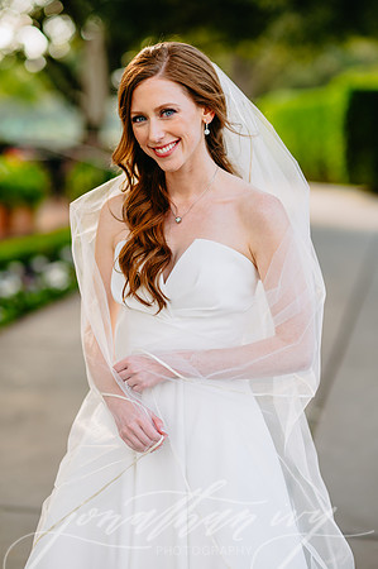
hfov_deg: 16.0
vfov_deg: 23.9
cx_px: 189
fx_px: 1342
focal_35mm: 85
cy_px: 284
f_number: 2
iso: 100
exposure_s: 1/640
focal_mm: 85
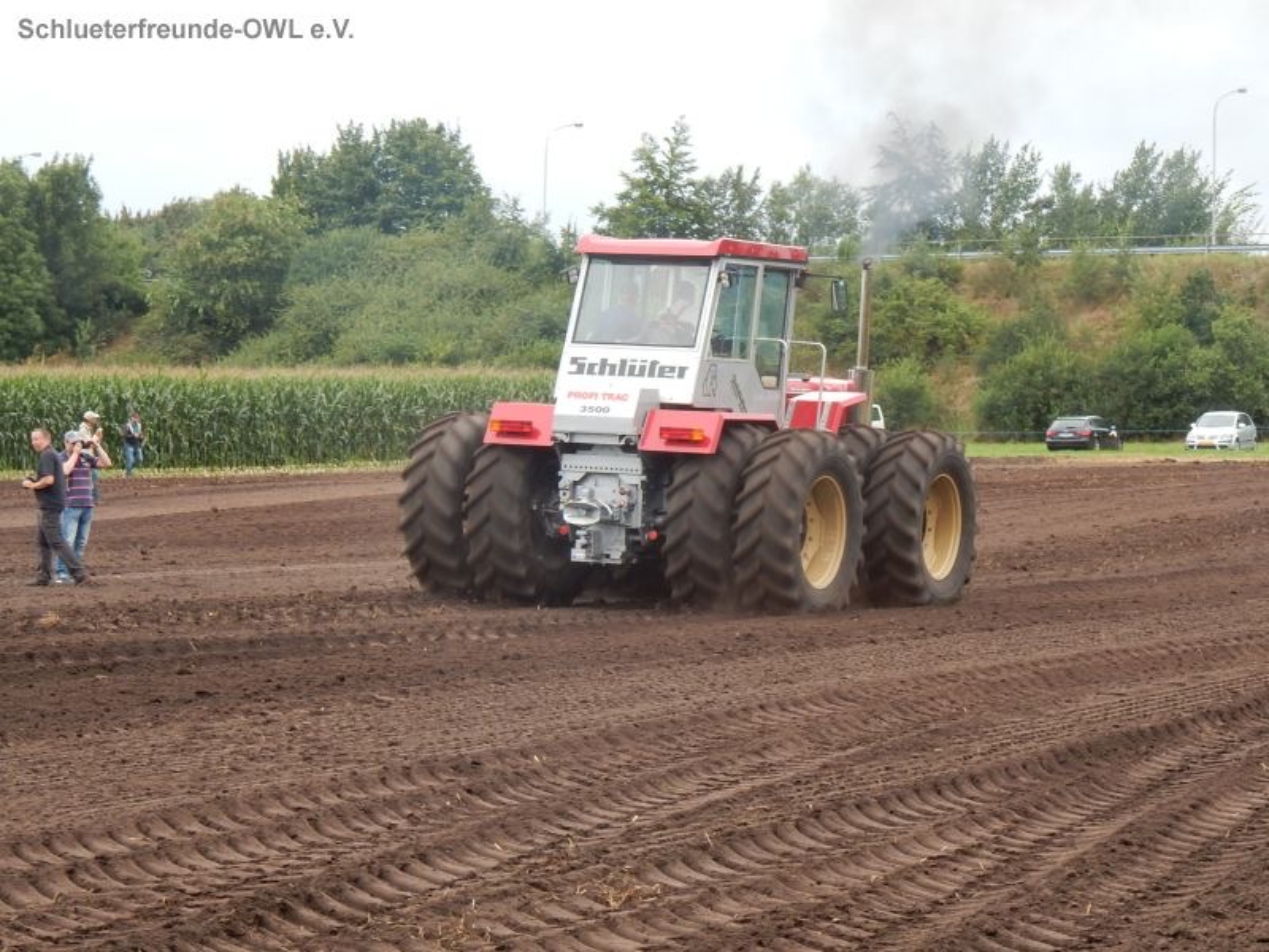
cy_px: 476
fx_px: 4289
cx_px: 634
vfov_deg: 12.7
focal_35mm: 117
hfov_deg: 16.8
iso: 125
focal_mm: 20.9
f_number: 5.6
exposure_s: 1/60
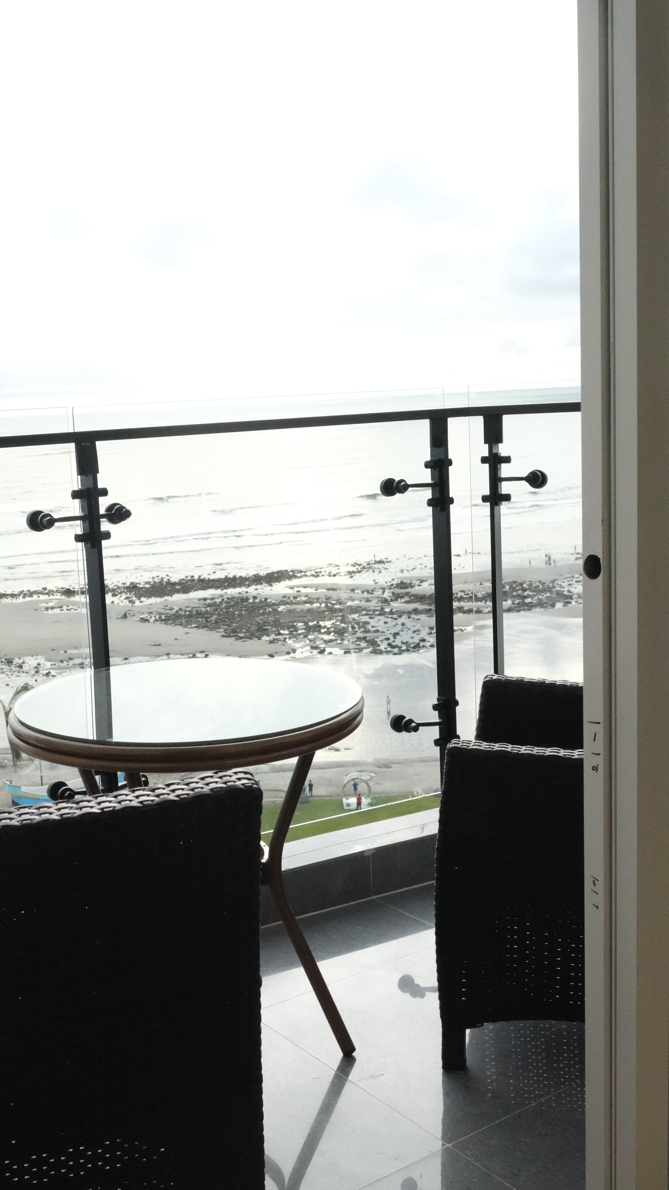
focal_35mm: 38
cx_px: 216
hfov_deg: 30.9
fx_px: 1199
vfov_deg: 52.8
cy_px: 598
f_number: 6.4
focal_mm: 16
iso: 6400
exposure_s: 1/4000
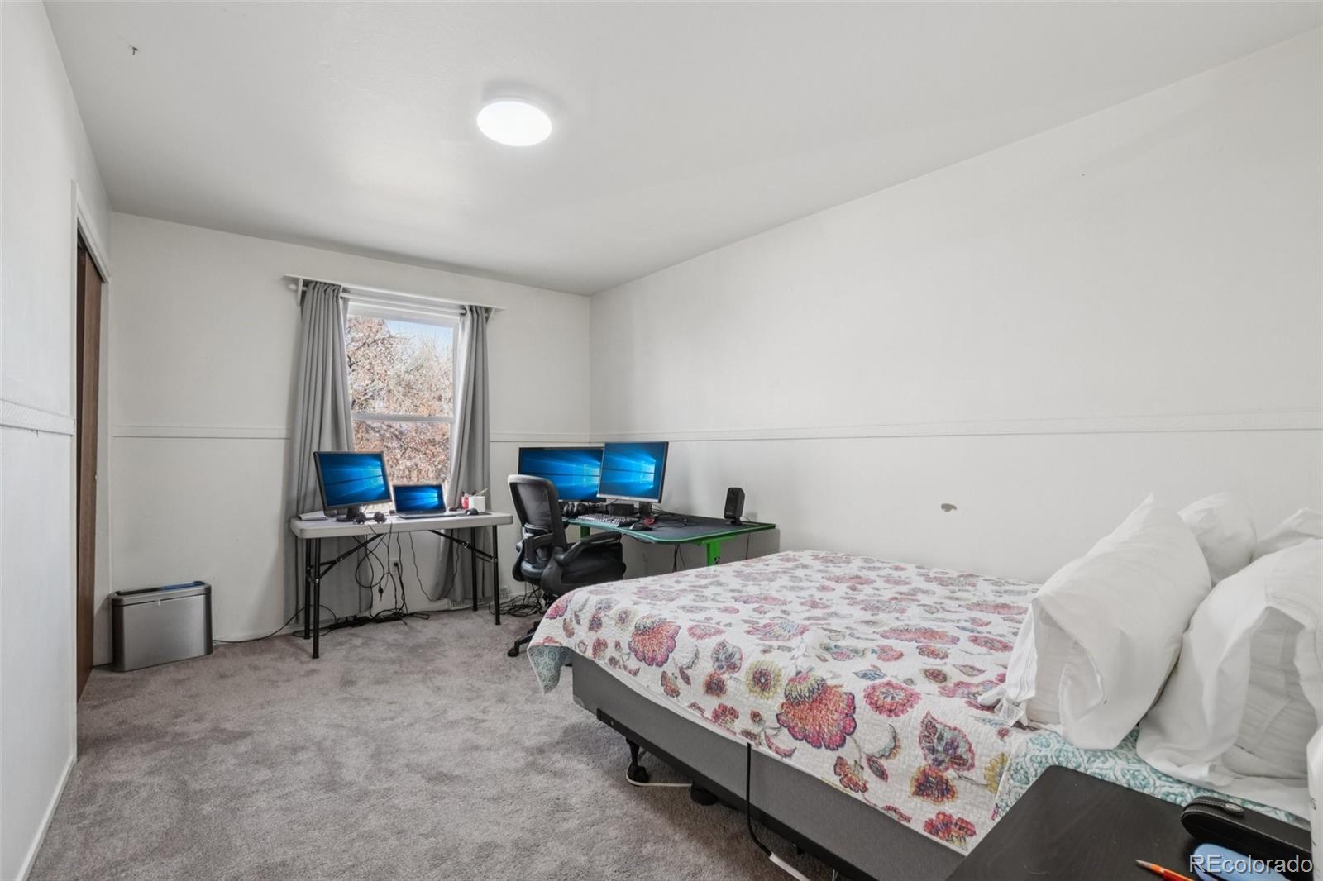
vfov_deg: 77.3
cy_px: 440
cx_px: 662
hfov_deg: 100.4
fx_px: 551
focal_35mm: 15
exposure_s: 1/80
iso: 1000
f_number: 8
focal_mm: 10
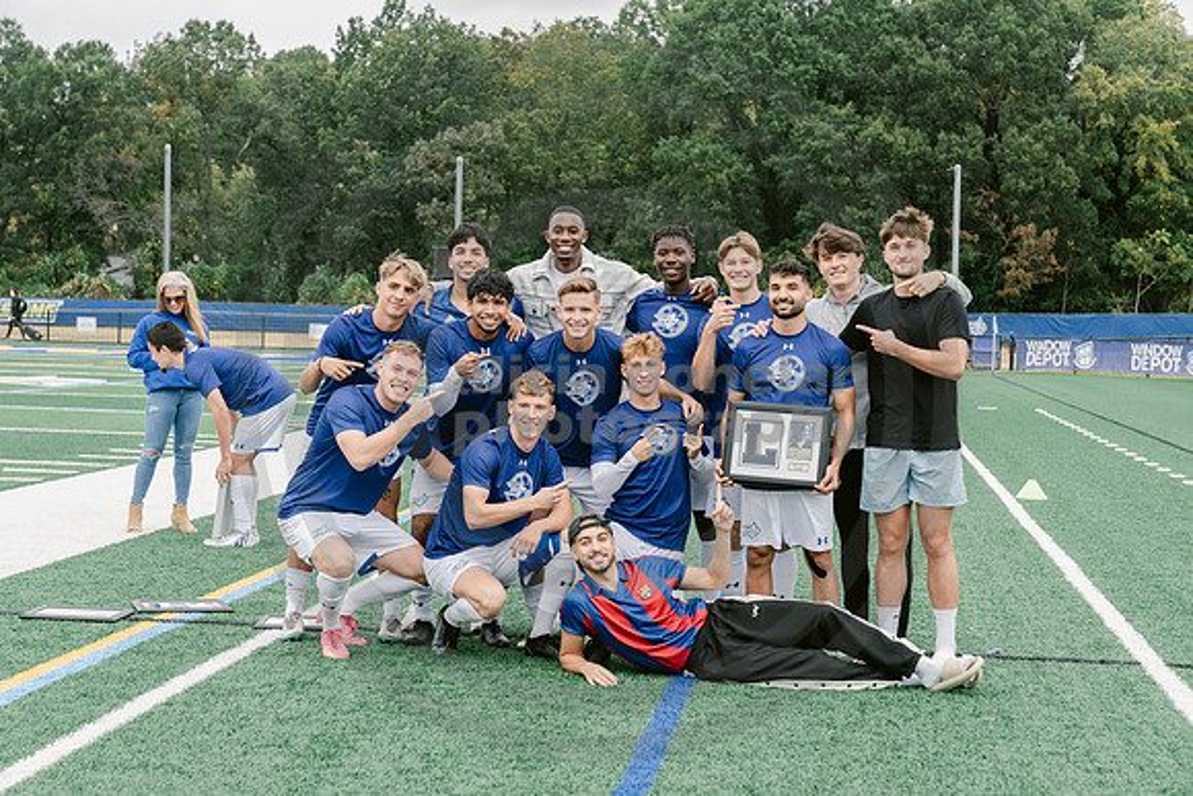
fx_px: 2320
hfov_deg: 28.8
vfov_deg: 19.5
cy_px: 398
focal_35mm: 70
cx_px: 596
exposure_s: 1/400
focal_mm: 70
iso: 400
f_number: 5.6
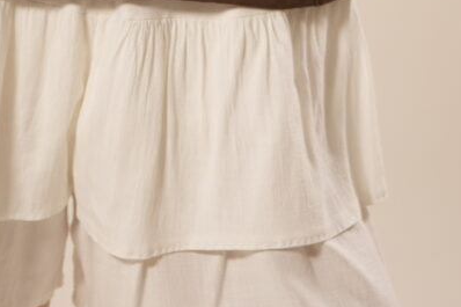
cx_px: 190
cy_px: -512
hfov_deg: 9.1
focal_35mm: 226
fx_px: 2893
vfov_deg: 5.8
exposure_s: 1/100
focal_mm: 50
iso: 500
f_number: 2.8
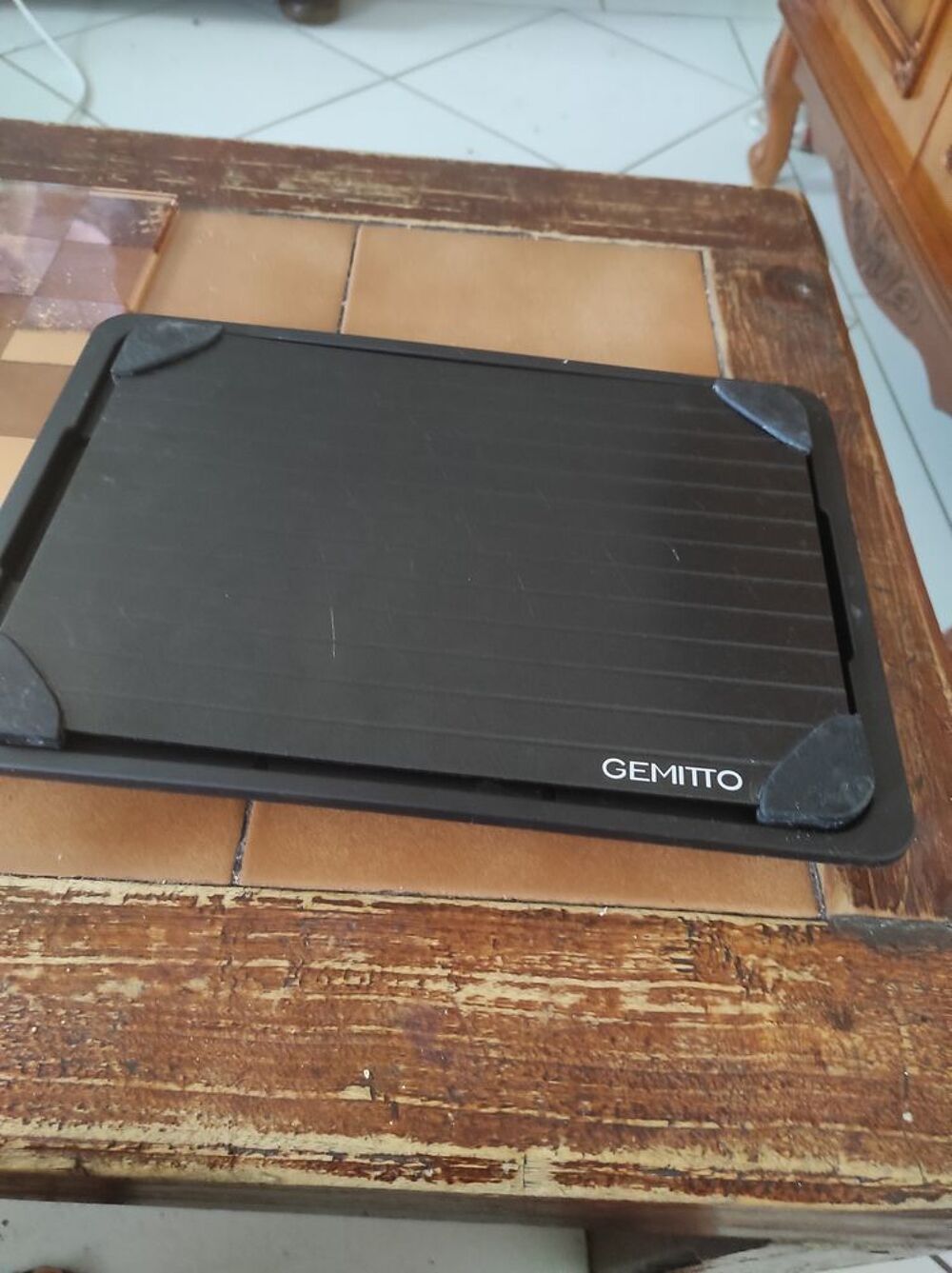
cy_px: 636
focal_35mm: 25
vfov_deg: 69.4
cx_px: 476
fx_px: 918
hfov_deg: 54.8
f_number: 1.89
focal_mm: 5.43
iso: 1132
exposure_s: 1/20
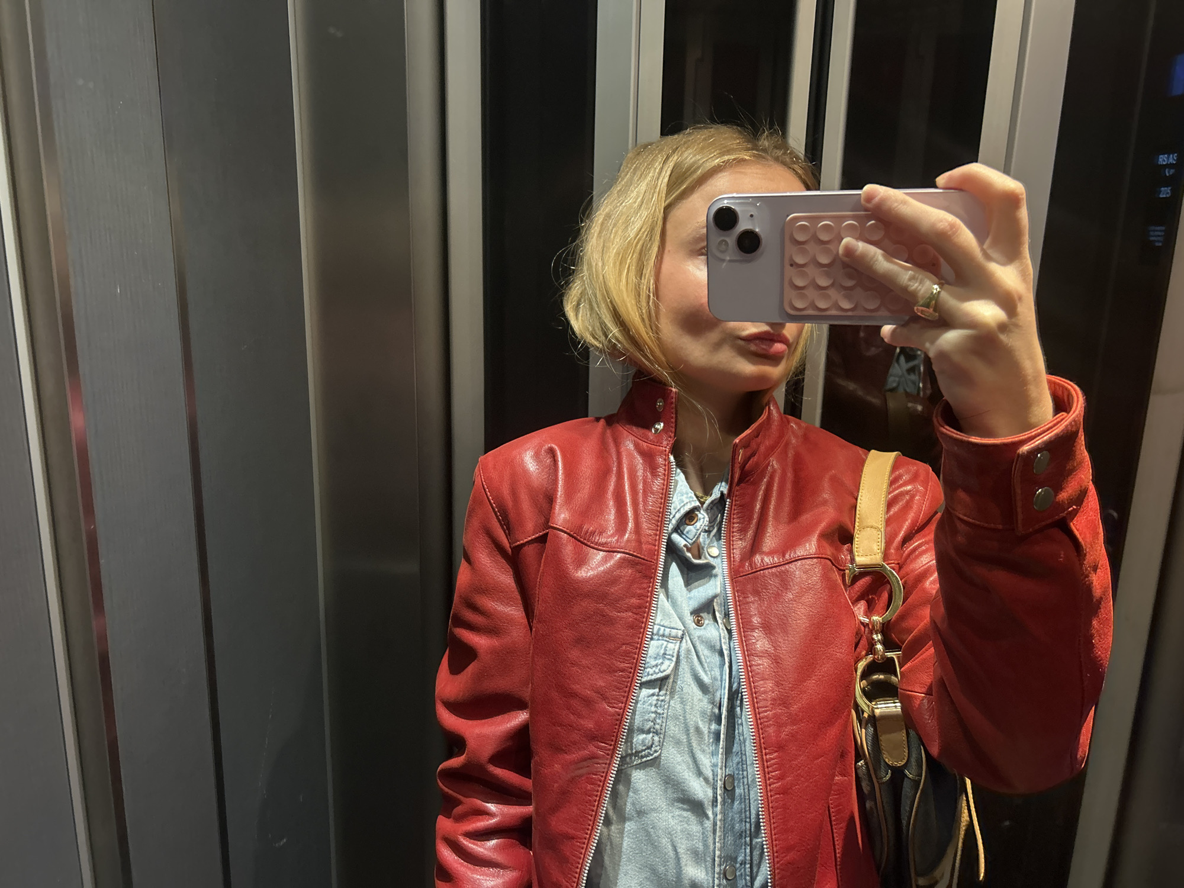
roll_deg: -0.8
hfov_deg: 67.3
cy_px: 444
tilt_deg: -12.7
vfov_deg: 53.1
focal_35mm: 26
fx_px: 889
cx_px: 592
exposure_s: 1/50
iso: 400
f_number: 1.5
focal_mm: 5.7
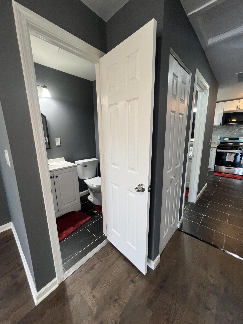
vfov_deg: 106.2
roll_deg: +2.2
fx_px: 122
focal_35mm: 13
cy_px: 162
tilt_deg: -8.8
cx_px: 122
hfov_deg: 89.9
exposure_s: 1/60
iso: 125
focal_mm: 1.57
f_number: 1.8
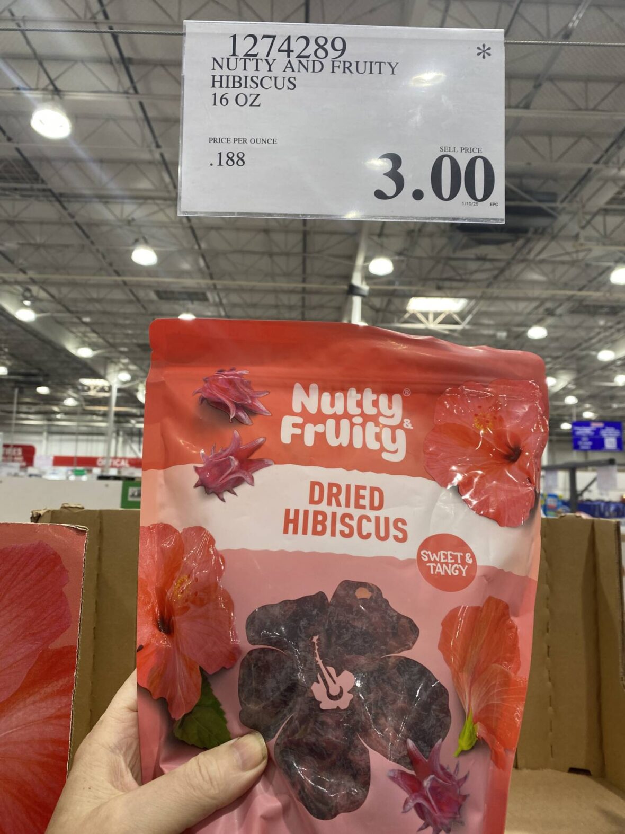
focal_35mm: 26
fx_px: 626
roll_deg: -2.5
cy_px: 417
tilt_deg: +8.6
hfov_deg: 53.1
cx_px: 312
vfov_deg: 67.3
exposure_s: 1/60
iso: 64
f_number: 1.8
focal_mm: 4.25
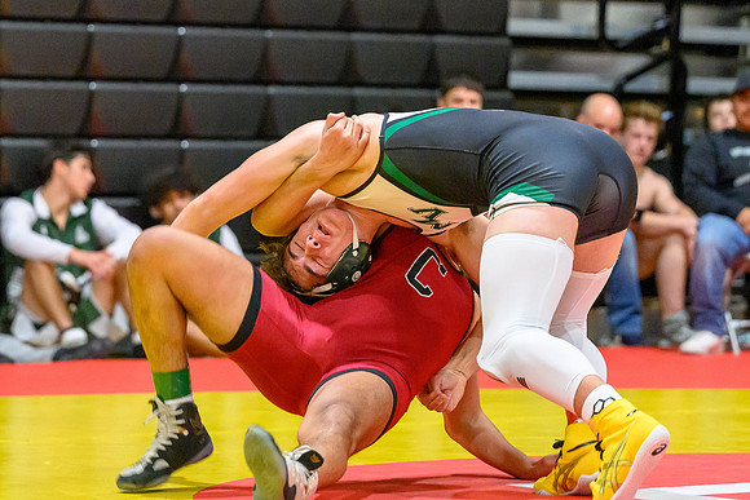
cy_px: 83
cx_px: 277
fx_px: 3870
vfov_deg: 7.4
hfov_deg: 11.1
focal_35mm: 186
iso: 12800
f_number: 2.8
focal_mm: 110
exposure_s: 1/640
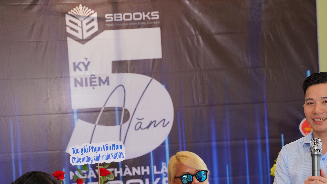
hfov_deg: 19.3
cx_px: 156
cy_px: 165
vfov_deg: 10.9
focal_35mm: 111
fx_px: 963
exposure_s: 1/160
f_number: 4.5
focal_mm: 63
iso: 500
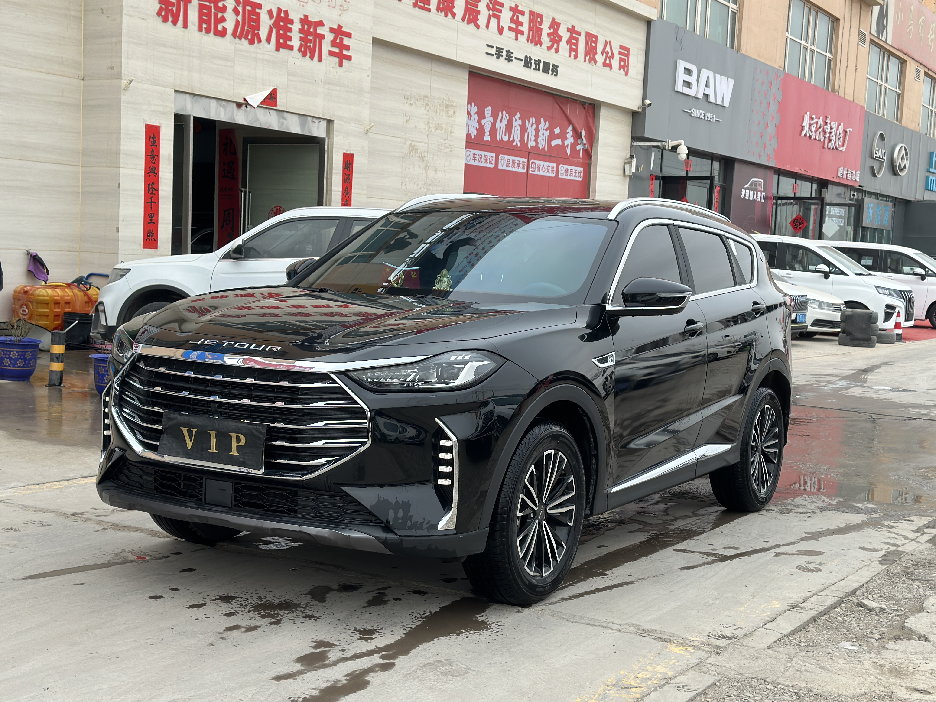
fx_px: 1298
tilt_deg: -5.1
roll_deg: -2.9
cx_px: 468
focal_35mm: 48
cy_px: 351
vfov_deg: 30.3
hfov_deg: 39.7
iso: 100
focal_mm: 6.86
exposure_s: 1/1992
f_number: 1.78
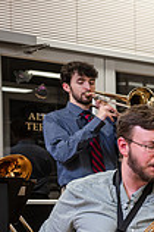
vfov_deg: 17.5
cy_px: 234
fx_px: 733
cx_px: 343
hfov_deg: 10.6
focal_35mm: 114
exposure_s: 1/200
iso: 1250
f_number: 3.2
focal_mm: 31
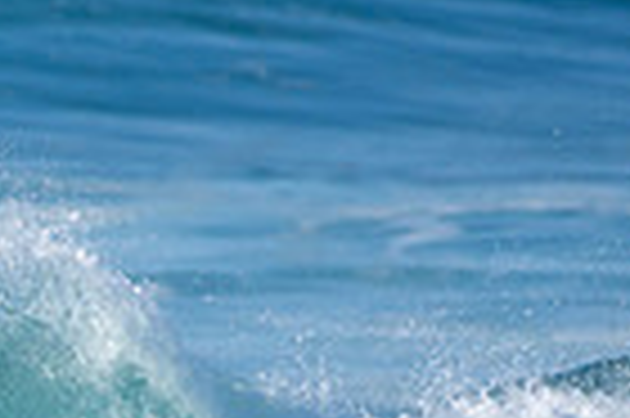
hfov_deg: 0.7
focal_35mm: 3114
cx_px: -662
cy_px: 852
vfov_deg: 0.4
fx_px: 54431
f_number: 5.6
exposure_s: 1/1000
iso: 200
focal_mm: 500
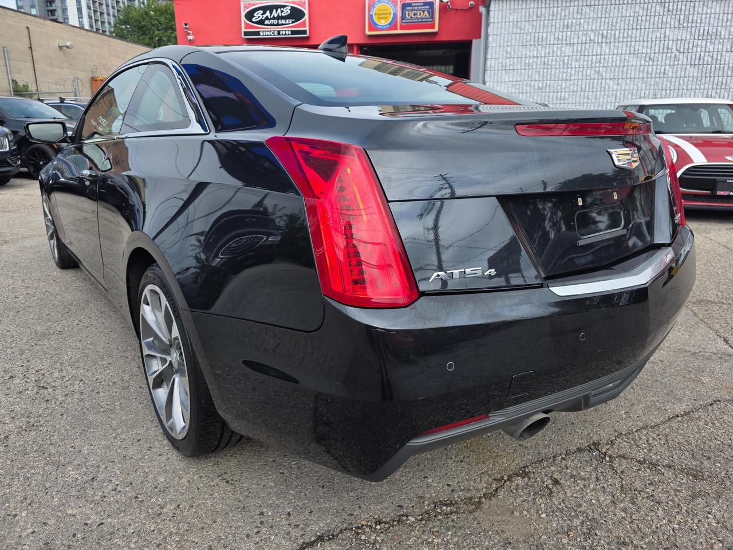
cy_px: 275
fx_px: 487
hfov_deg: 73.9
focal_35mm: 23
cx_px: 366
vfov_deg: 58.9
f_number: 1.7
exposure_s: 1/2874
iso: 80
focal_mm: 6.3
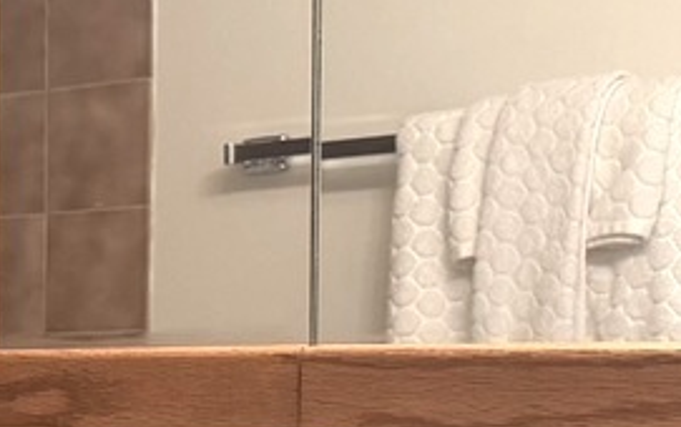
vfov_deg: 9.6
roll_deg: +1.9
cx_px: -613
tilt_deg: -5.2
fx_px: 2508
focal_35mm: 135
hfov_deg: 13.6
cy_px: 563
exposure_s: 1/120
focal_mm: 6.76
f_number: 1.78
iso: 200
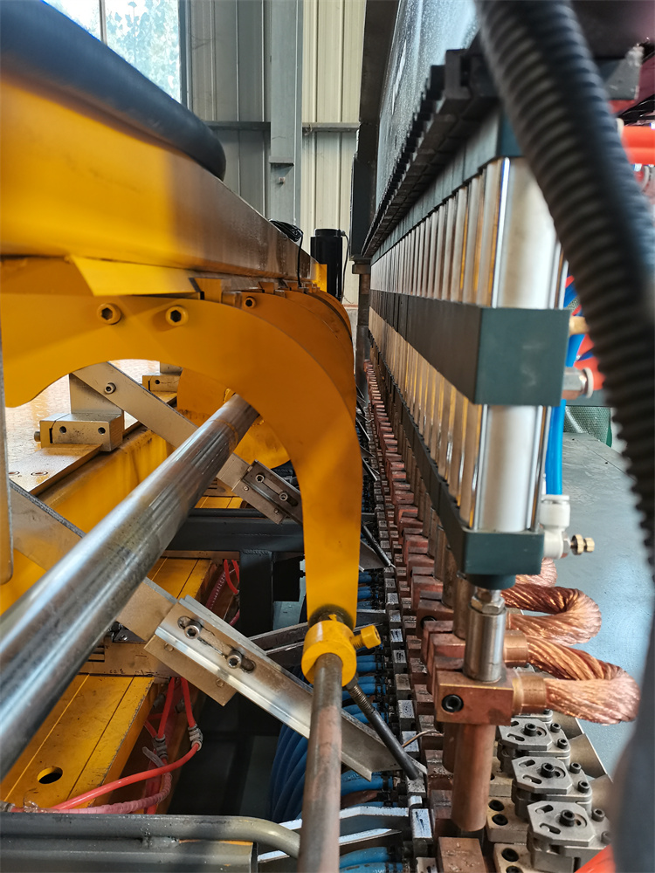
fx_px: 656
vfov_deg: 67.3
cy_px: 436
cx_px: 328
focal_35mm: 26
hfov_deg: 53.1
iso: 160
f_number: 1.8
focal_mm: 5.58
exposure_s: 1/120
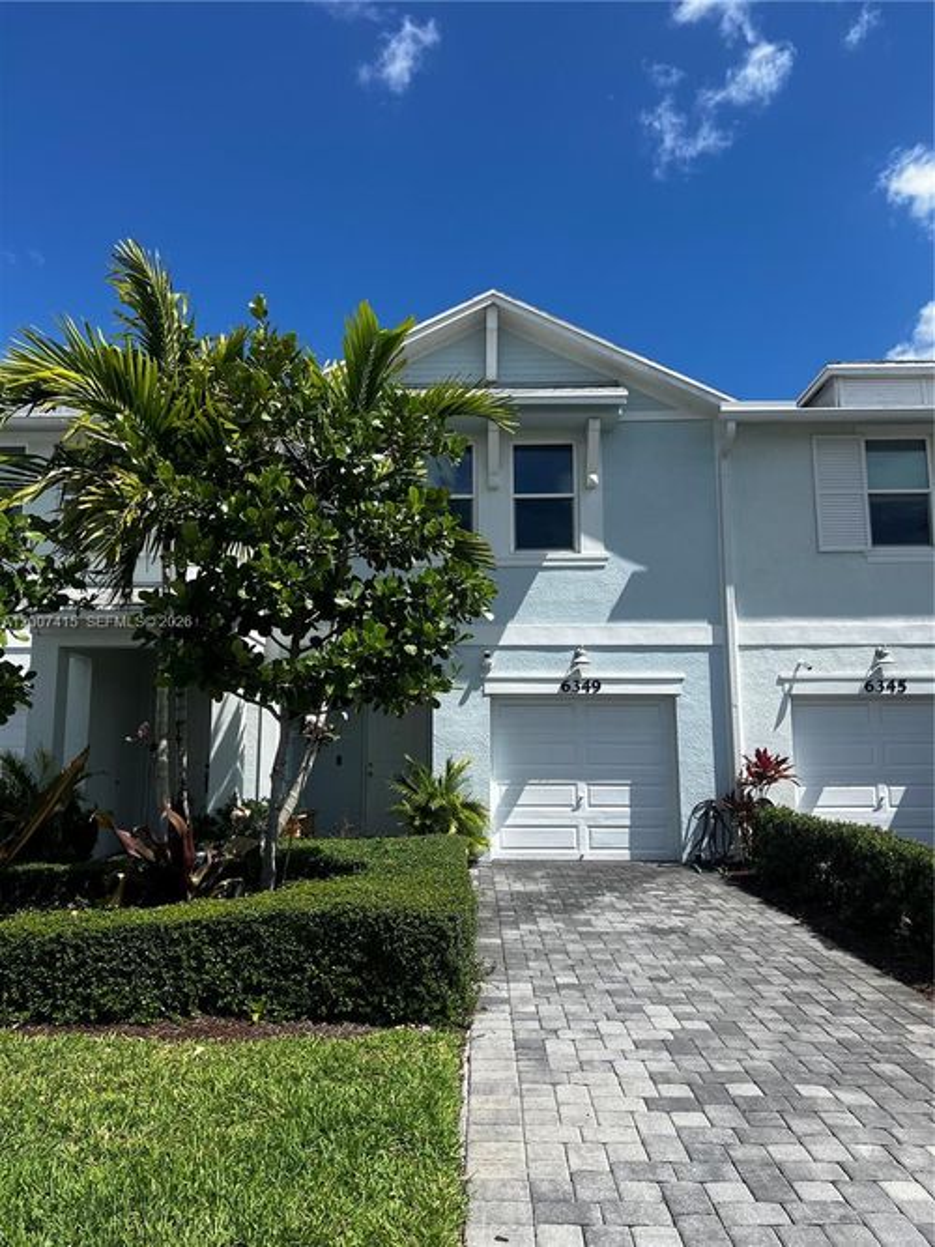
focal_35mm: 26
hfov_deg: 53.0
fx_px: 937
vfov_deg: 67.3
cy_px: 624
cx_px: 468
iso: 50
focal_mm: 5.7
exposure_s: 1/4630
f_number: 1.5
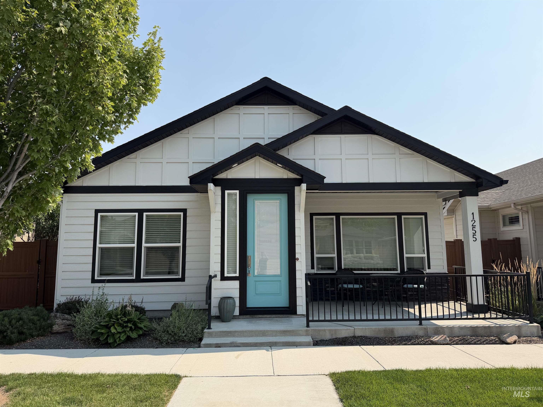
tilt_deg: +6.1
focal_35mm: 24
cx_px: 272
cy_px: 204
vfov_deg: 56.8
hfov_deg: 71.6
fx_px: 376
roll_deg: +0.1
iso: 80
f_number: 1.78
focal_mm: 6.76
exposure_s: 1/5319
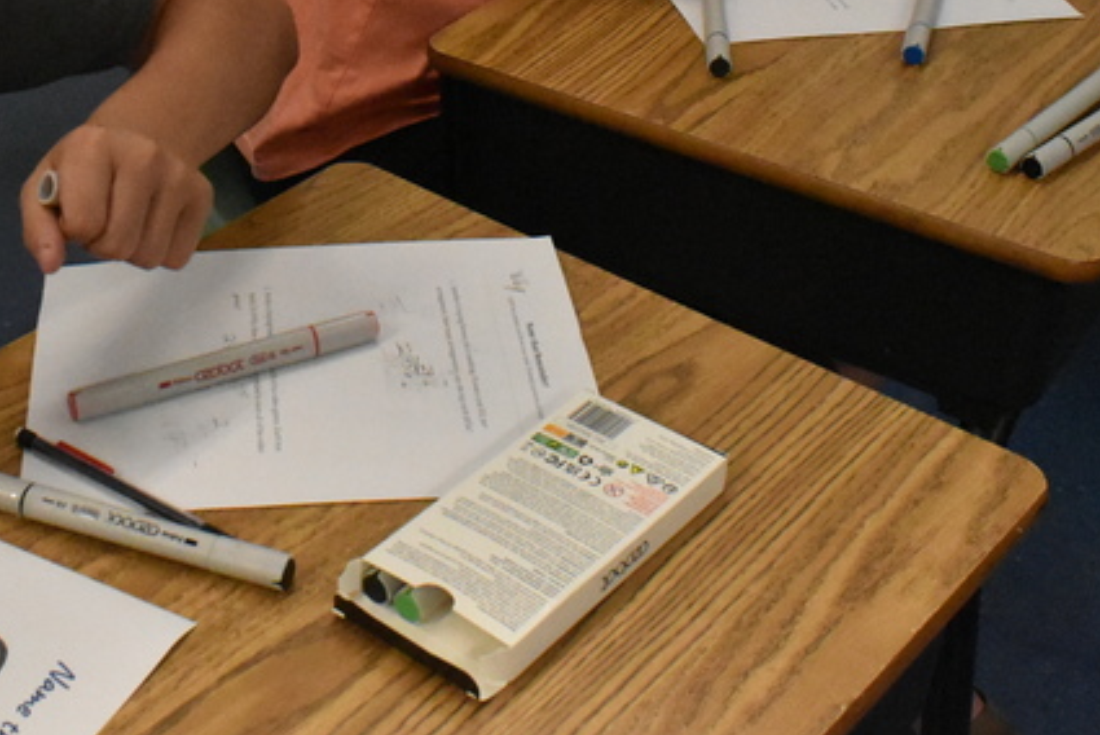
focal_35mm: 65
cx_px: 349
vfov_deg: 20.1
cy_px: -48
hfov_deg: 30.7
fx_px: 1987
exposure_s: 1/250
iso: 6400
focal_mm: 18
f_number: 8
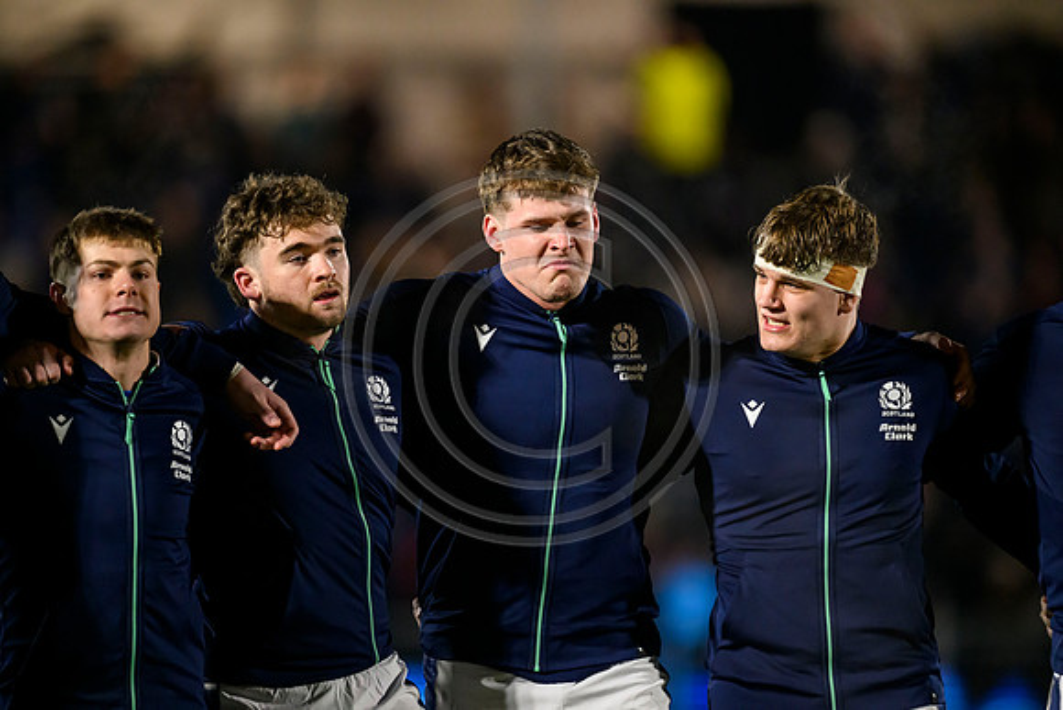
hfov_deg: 5.2
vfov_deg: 3.4
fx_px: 11813
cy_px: 355
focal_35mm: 400
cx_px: 532
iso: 6400
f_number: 2.8
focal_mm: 400
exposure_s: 1/1600
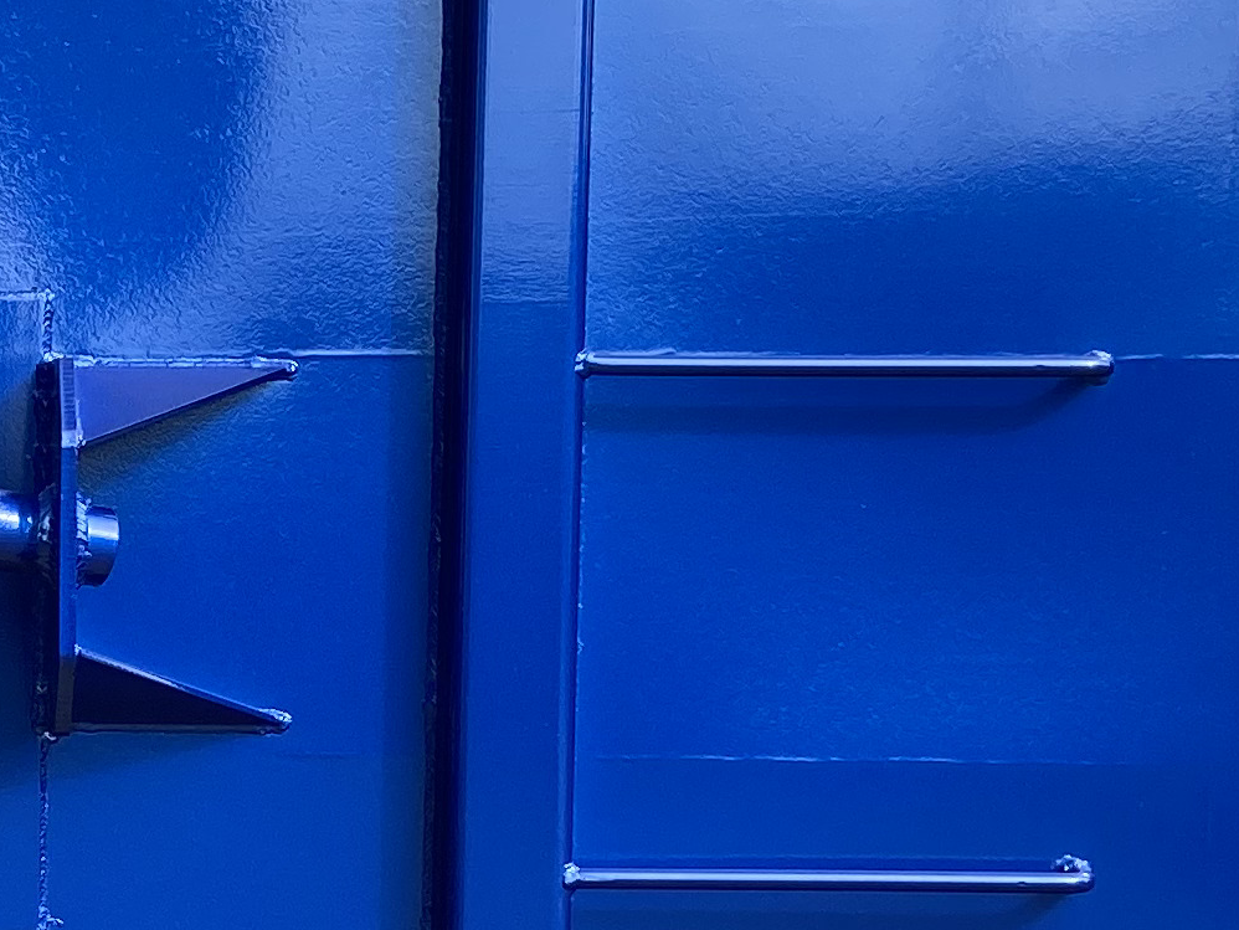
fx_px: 3759
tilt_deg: -3.4
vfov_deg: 14.0
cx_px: -175
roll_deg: -0.9
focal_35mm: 105
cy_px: 741
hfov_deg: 17.9
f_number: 1.8
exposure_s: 1/833
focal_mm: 4.25
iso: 32
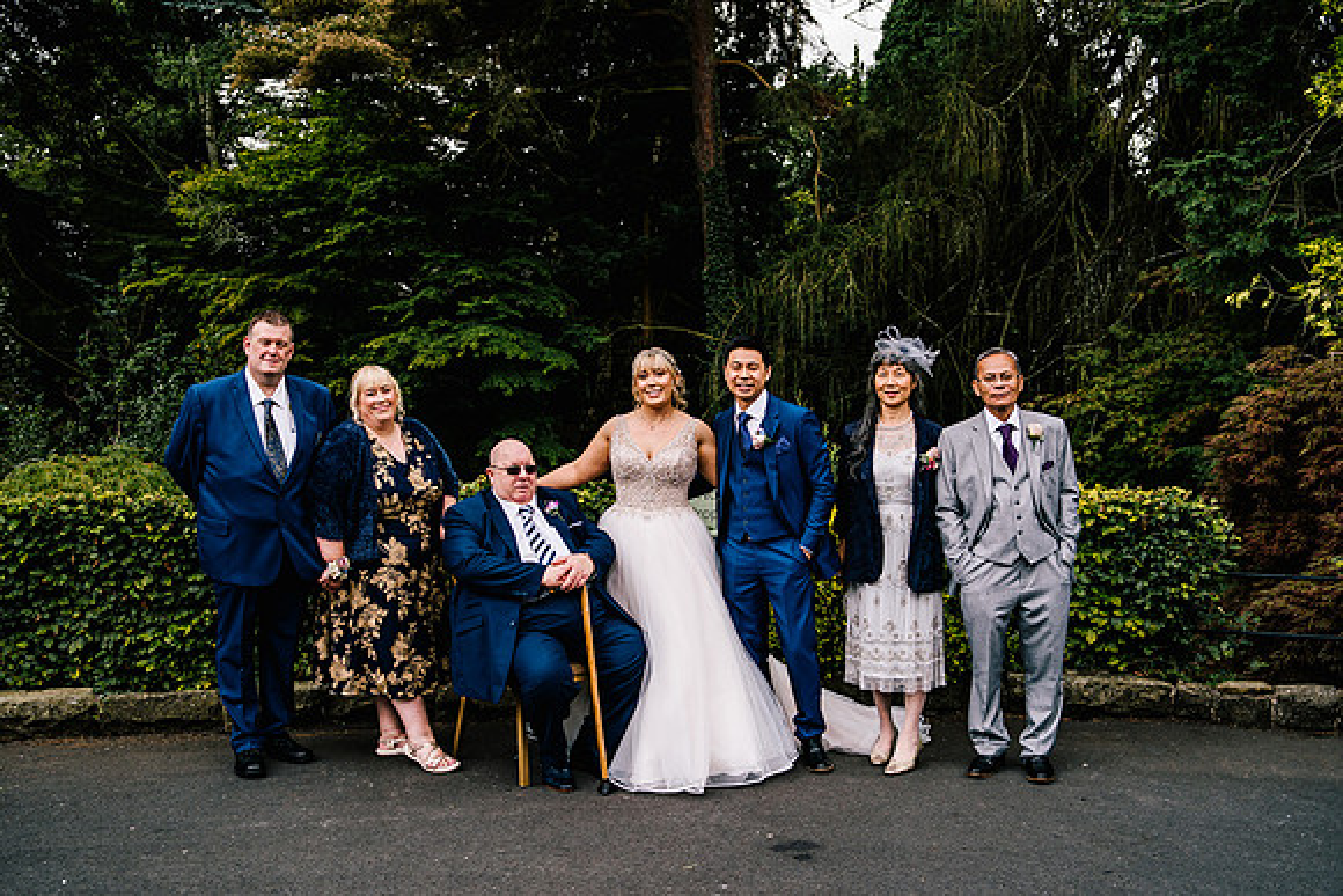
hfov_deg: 54.4
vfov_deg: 37.9
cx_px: 672
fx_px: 1306
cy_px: 448
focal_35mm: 35
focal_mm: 35
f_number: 3.5
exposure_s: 1/500
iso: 200
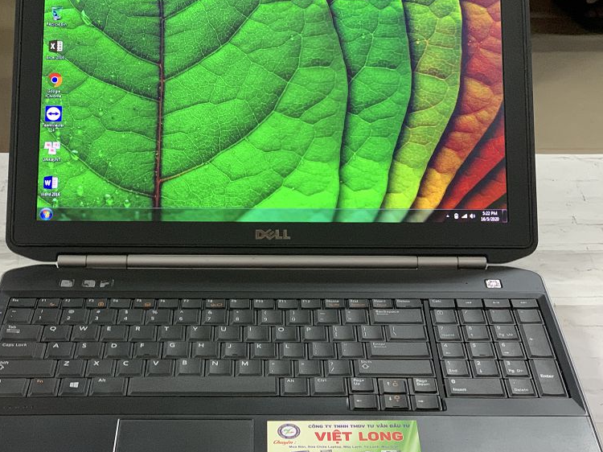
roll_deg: -0.7
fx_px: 1236
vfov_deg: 20.7
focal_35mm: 71
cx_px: 275
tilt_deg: -30.5
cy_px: 226
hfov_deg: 27.4
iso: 320
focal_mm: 6
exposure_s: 1/33
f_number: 2.4
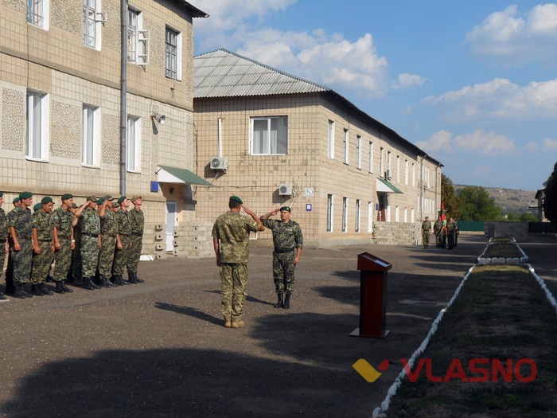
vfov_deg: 29.7
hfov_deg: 38.9
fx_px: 788
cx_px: 278
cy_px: 209
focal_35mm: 49
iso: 80
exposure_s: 1/1000
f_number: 4.8
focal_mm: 8.8
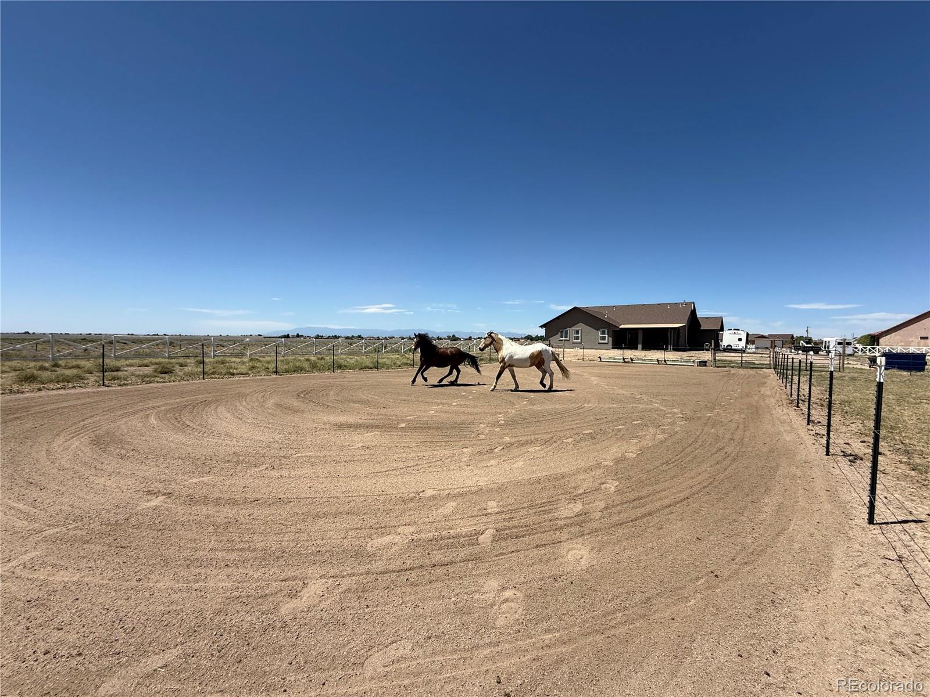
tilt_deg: -1.9
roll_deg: -2.1
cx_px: 465
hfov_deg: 102.1
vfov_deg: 85.7
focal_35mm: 14
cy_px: 348
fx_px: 376
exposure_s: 1/3289
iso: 50
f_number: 2.2
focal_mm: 2.22
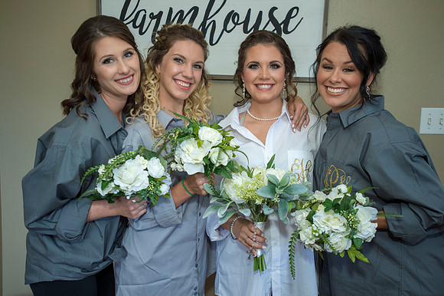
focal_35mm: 35
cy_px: 148
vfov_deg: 37.8
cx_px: 222
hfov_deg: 54.5
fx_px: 431
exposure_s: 1/200
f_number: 3.2
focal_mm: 35
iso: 1250
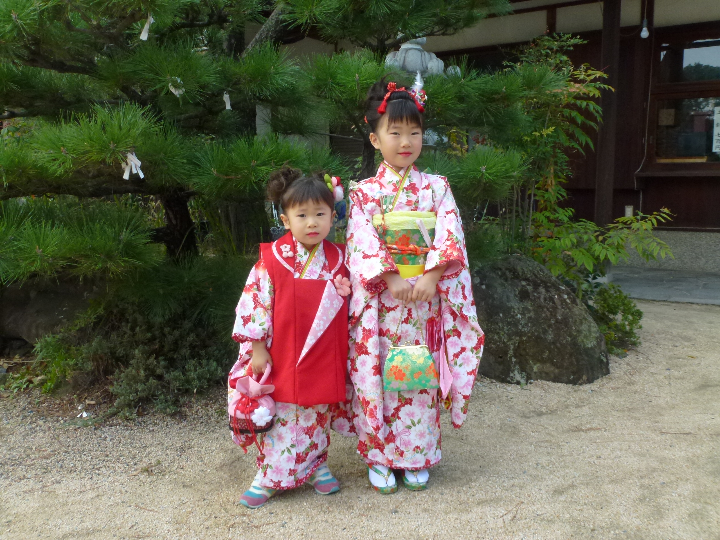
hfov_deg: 55.4
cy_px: 270
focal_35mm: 33
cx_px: 360
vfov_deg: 42.9
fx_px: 686
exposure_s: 1/250
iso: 250
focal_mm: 5.9
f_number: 4
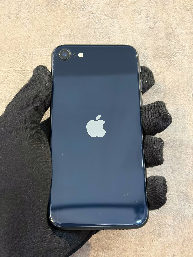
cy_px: 128
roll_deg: -0.4
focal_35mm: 52
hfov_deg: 28.0
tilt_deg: +5.1
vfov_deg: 36.8
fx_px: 387
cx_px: 96
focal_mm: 5.96
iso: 160
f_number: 1.6
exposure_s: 1/33
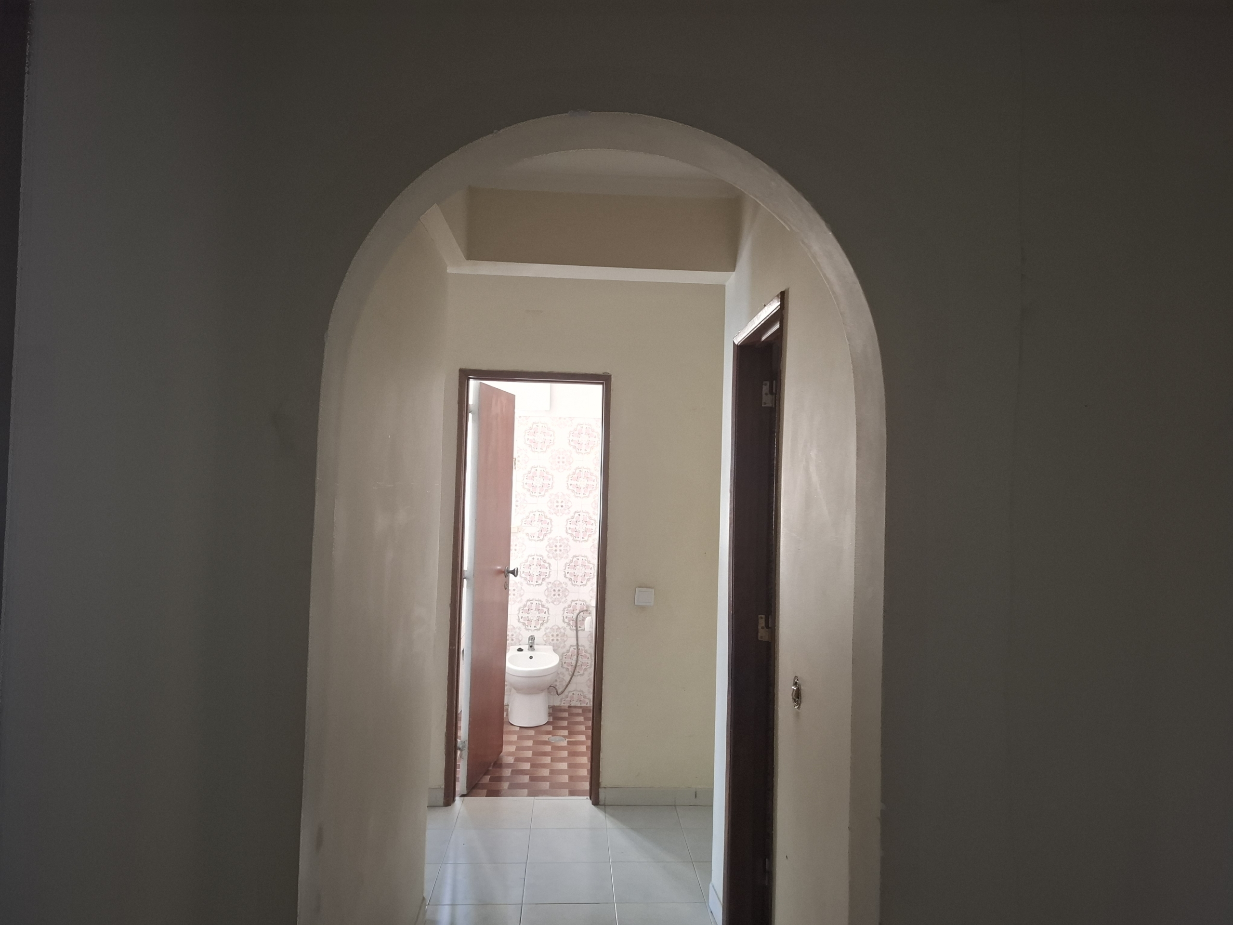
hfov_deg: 73.9
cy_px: 462
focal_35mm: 23
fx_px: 819
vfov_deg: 58.9
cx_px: 616
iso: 250
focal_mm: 5.54
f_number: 1.8
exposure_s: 1/40
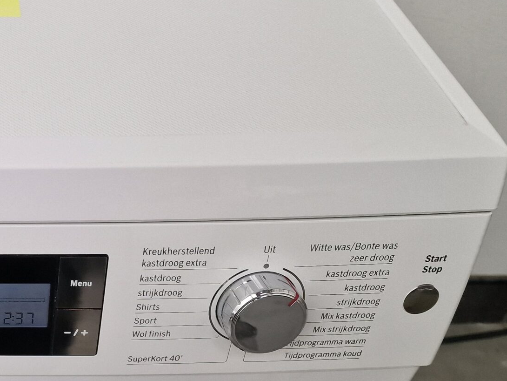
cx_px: -46
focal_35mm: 54
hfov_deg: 31.6
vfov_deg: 26.9
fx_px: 791
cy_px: 255
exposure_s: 1/180
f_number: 1.8
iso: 80
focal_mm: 6.4
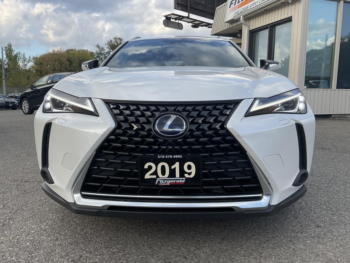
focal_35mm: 29
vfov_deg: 48.2
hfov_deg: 61.7
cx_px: 175
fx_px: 293
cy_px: 132
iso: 16
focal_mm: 3
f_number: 1.8
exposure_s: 1/613
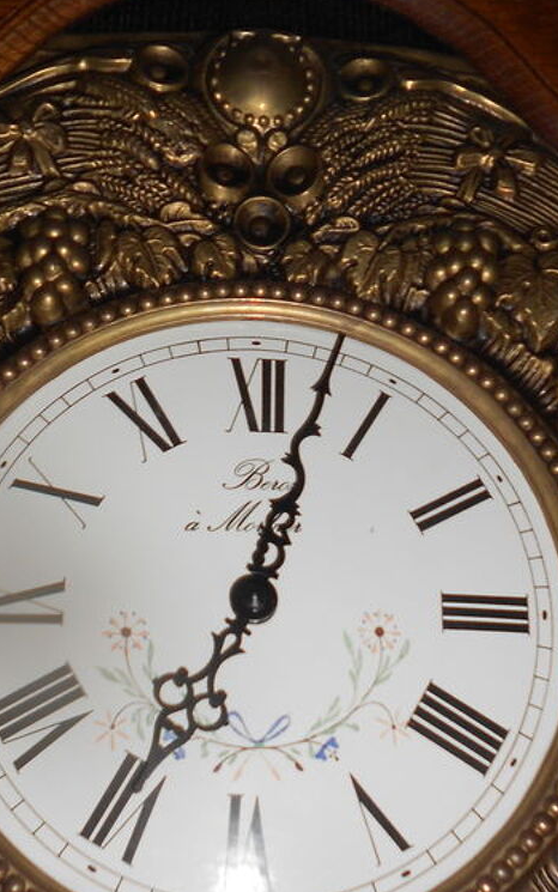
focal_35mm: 55
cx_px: 250
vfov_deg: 36.1
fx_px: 1337
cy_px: 659
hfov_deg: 23.6
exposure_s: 1/25
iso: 80
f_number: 3.4
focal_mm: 5.1
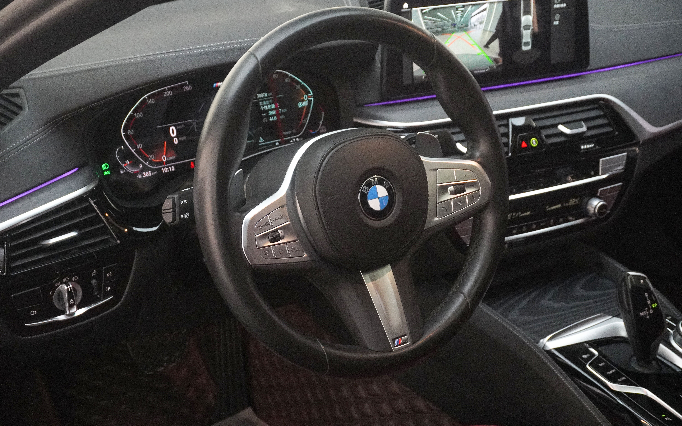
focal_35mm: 49
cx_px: 341
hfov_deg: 41.1
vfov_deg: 26.3
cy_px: 199
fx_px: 911
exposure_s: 1/80
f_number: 6.3
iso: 6400
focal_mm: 32
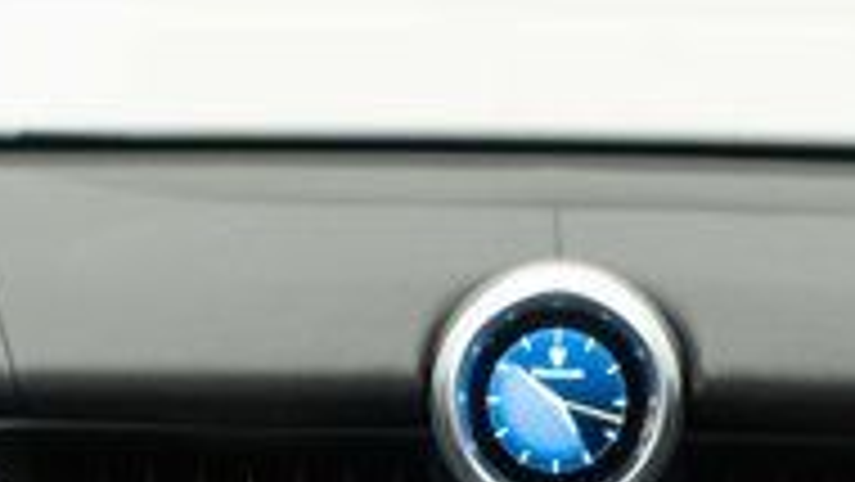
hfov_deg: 13.6
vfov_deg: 7.0
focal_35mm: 158
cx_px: 554
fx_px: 3583
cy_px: 1345
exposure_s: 1/40
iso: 640
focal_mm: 28
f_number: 3.2
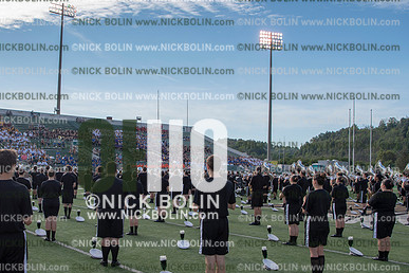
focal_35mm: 36
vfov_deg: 36.7
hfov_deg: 52.5
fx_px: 409
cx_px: 152
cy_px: 170
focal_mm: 24
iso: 100
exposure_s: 1/640
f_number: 5.6
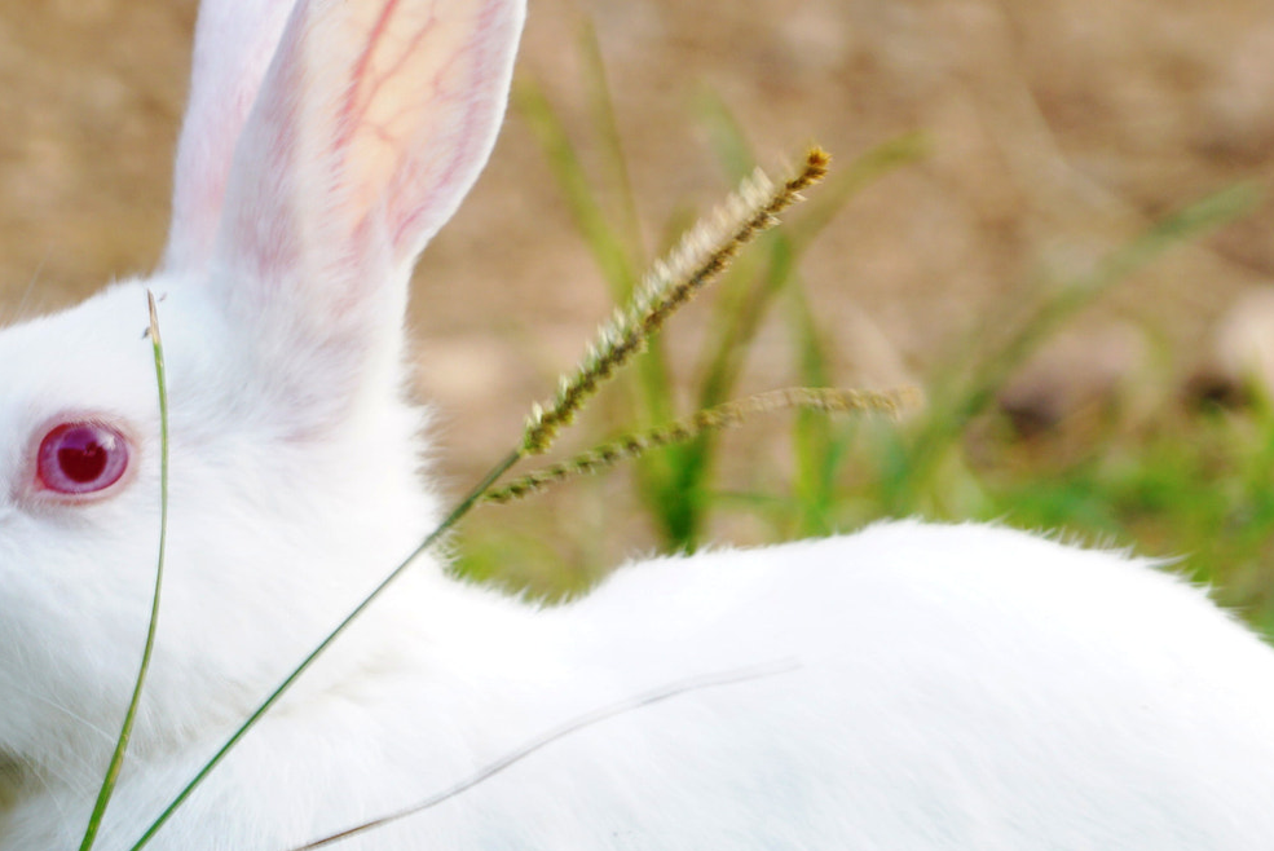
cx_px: 453
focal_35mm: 421
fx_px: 14908
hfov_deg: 4.9
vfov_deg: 3.3
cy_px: 595
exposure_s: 1/25
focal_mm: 135
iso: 200
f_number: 5.6
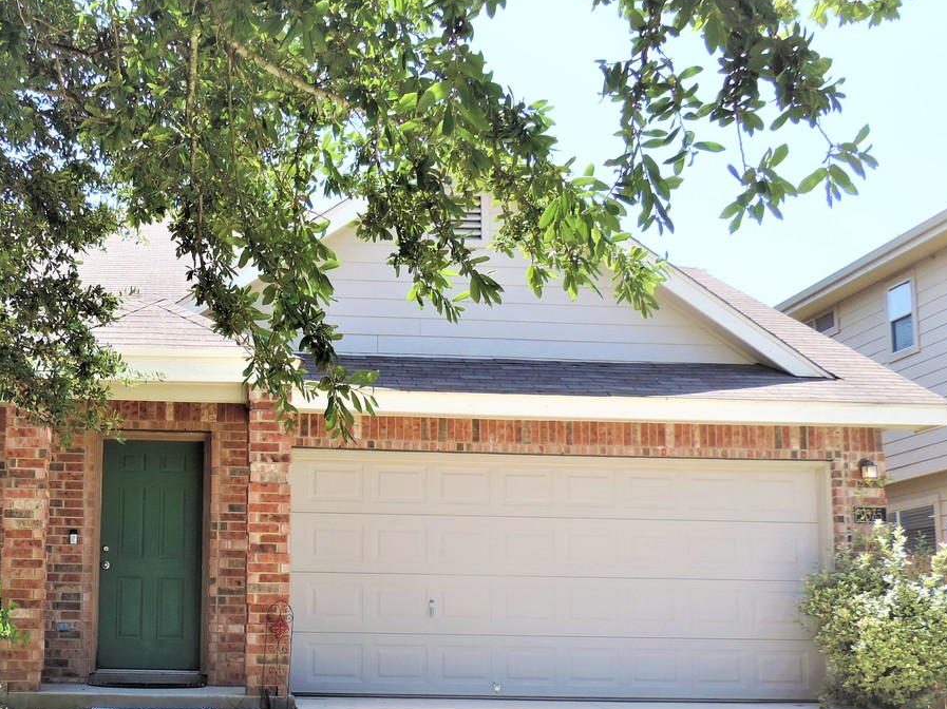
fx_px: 1449
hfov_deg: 35.1
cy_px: 441
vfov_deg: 27.4
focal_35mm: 53
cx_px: 202
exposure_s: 1/400
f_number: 3.2
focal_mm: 5.8
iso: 80
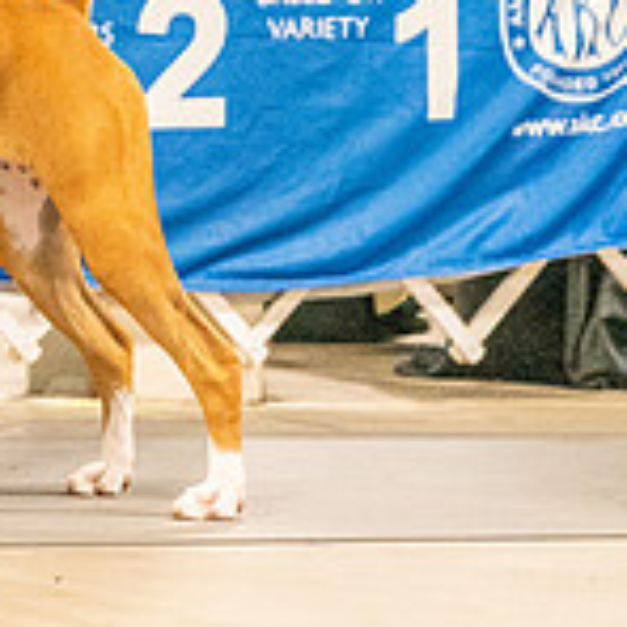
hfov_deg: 2.9
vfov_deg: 2.9
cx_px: -328
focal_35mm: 602
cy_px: -140
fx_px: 12337
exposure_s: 1/250
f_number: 3.5
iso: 6400
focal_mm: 155
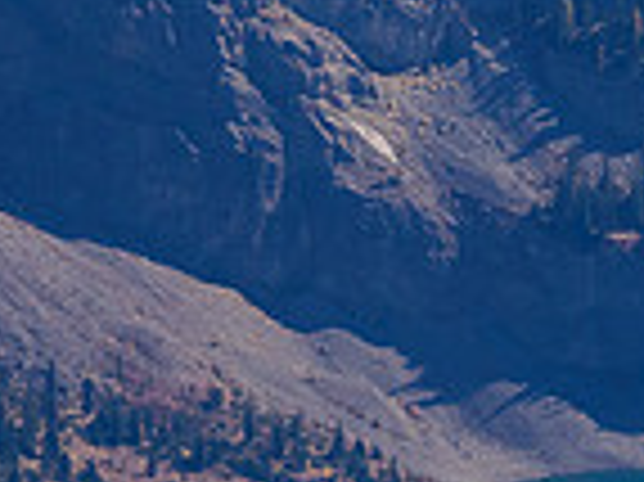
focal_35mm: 1215
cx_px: 973
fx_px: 22585
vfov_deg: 1.2
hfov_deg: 1.6
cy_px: 241
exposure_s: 1/320
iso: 500
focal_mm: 150
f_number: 8
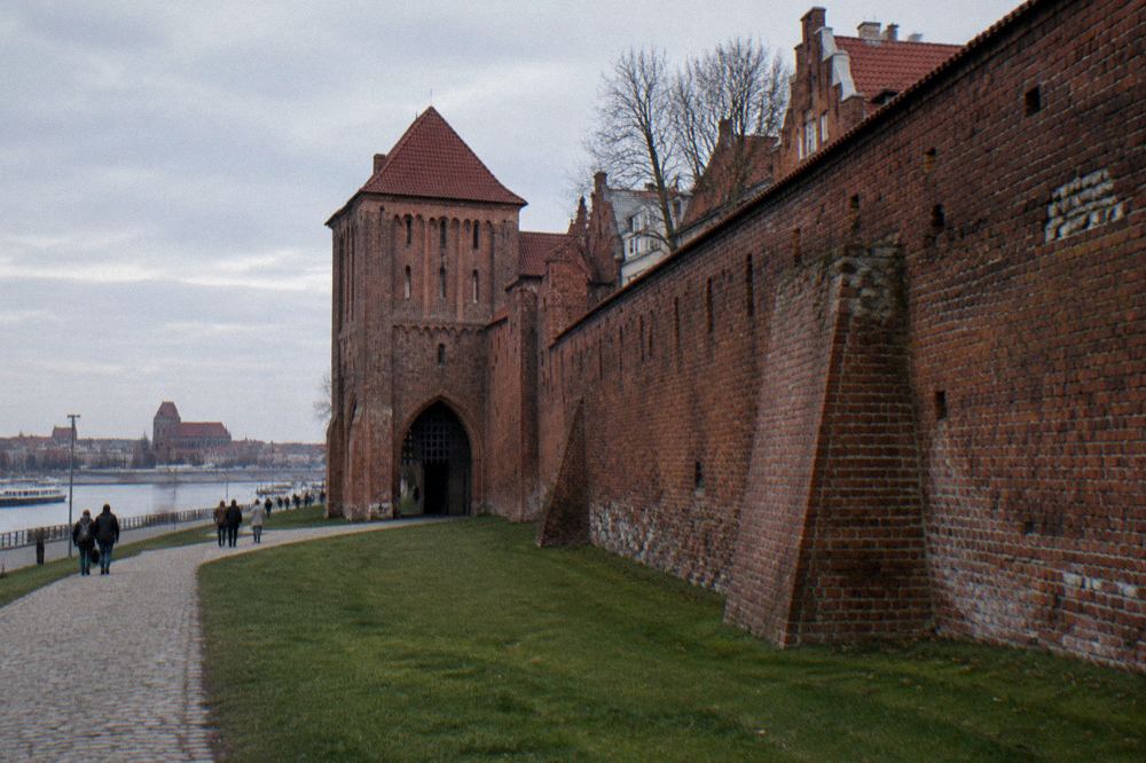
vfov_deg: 28.6
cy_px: 382
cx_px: 573
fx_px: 1496
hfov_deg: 41.9
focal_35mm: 47
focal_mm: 47
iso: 200
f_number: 11
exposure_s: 1/80
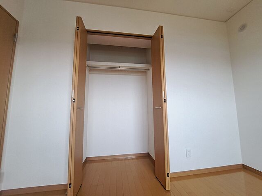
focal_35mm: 13
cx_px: 131
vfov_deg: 89.9
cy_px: 98
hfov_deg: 106.2
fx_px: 98
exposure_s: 1/50
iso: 200
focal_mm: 1.74
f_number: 2.2
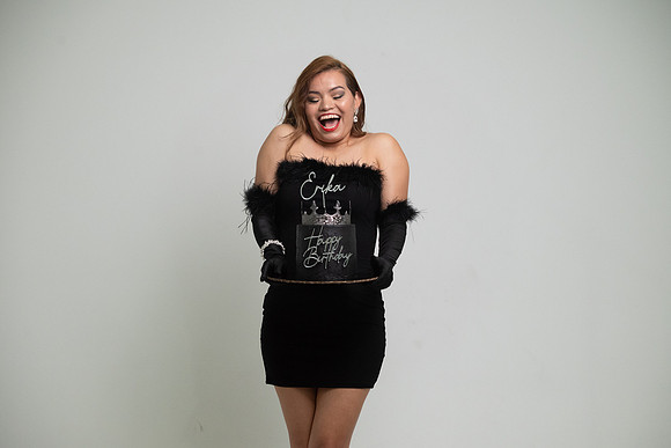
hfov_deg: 33.4
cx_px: 336
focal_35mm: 60
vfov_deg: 22.6
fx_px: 1119
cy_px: 224
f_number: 5.6
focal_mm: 60
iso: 3200
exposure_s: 1/320
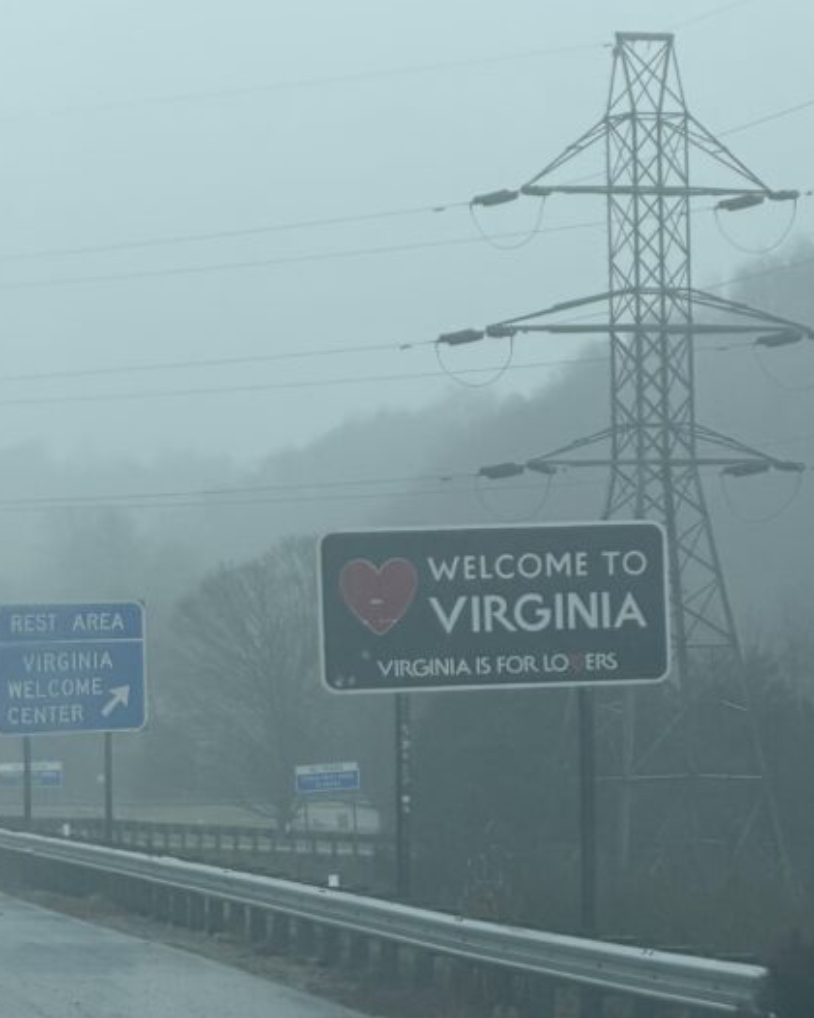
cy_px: 633
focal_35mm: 190
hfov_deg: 8.1
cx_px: 592
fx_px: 5720
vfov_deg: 10.2
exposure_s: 1/180
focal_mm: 16.89
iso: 50
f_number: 2.8
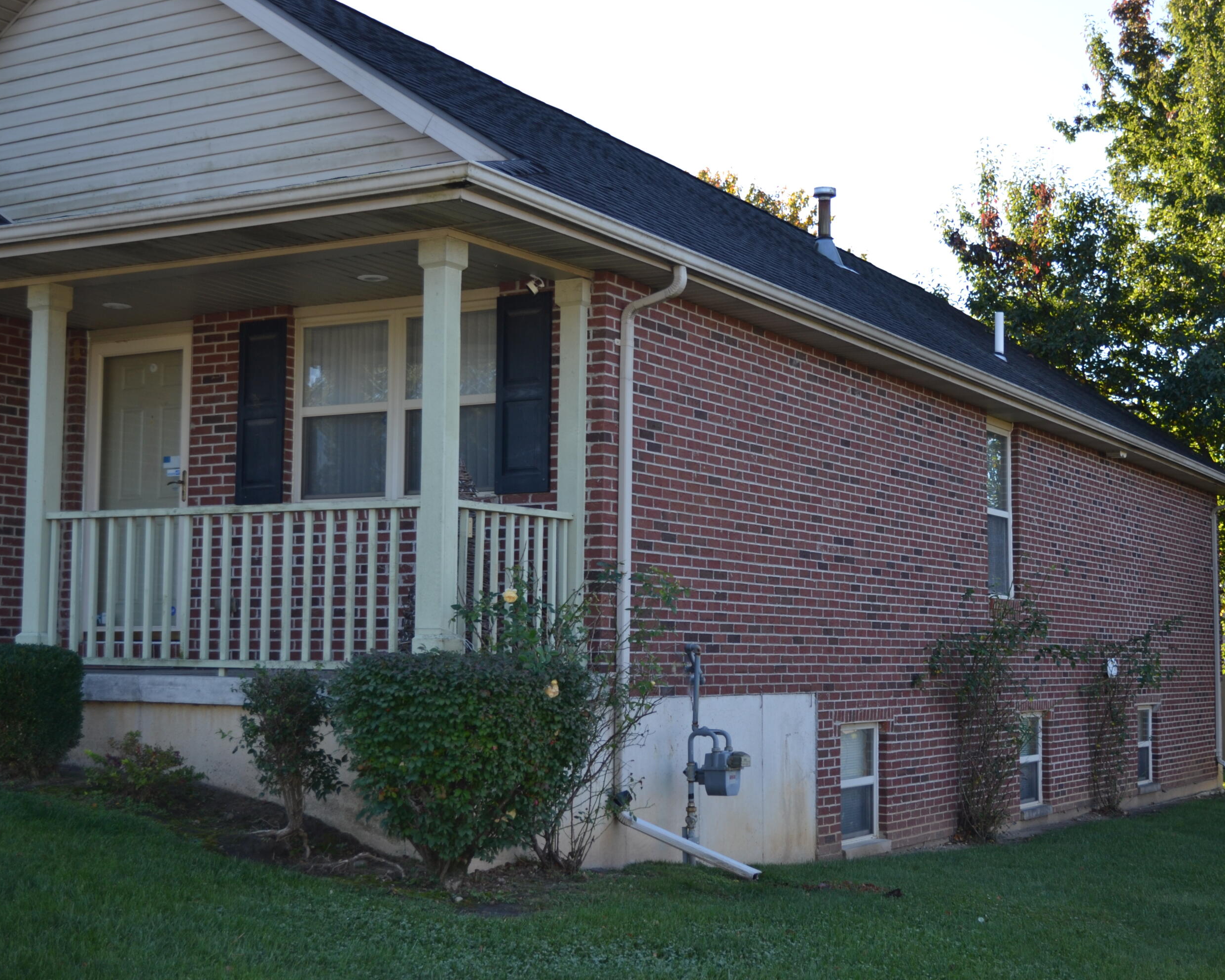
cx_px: 677
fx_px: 1849
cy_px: 491
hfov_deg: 36.6
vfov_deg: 29.7
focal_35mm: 51
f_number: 4.5
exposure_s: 1/160
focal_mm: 30
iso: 100
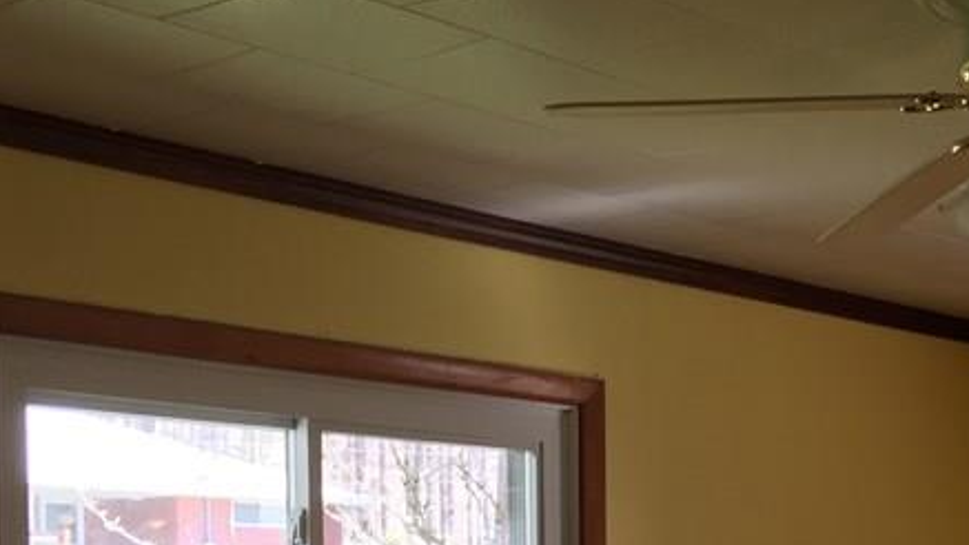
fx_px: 1902
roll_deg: -0.2
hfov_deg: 26.6
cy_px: 696
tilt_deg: -1.0
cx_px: 1024
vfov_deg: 15.6
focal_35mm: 74
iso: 40
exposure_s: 1/40
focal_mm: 4.15
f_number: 2.2
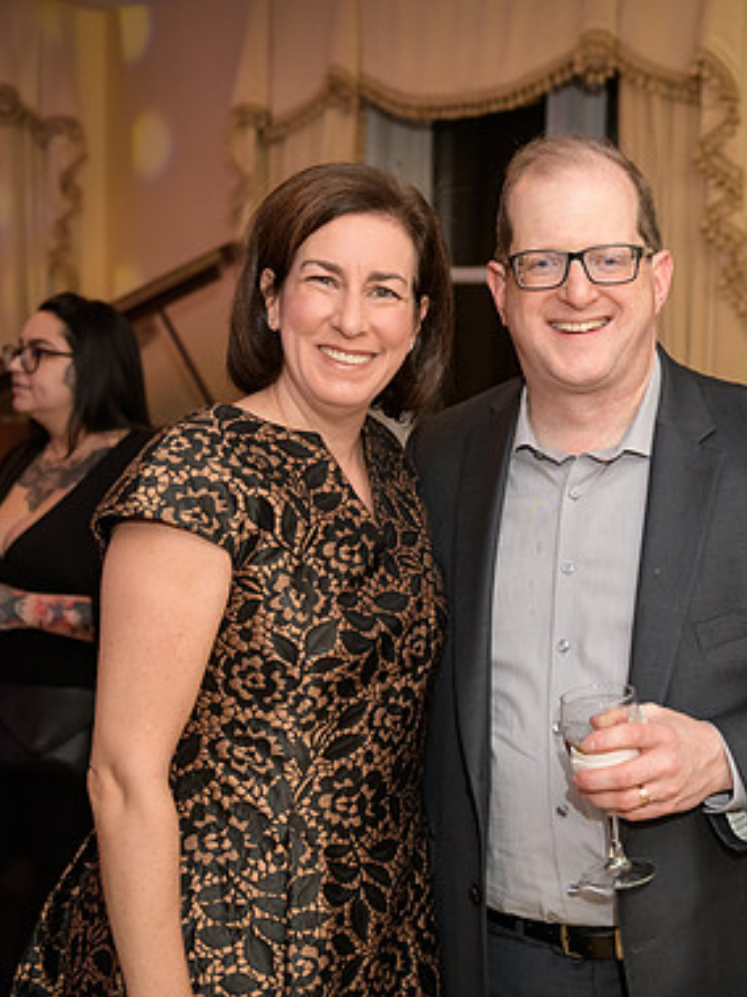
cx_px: 555
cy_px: 496
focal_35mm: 56
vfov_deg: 34.4
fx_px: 1612
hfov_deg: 25.8
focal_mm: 38
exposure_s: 1/125
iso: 1250
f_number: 3.2
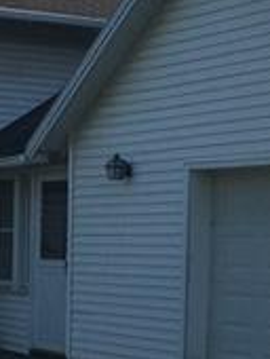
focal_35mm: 131
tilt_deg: +0.5
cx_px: -36
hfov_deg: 11.2
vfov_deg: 15.0
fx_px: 1359
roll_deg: -0.1
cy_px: 266
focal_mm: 4.15
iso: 32
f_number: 2.2
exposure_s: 1/989
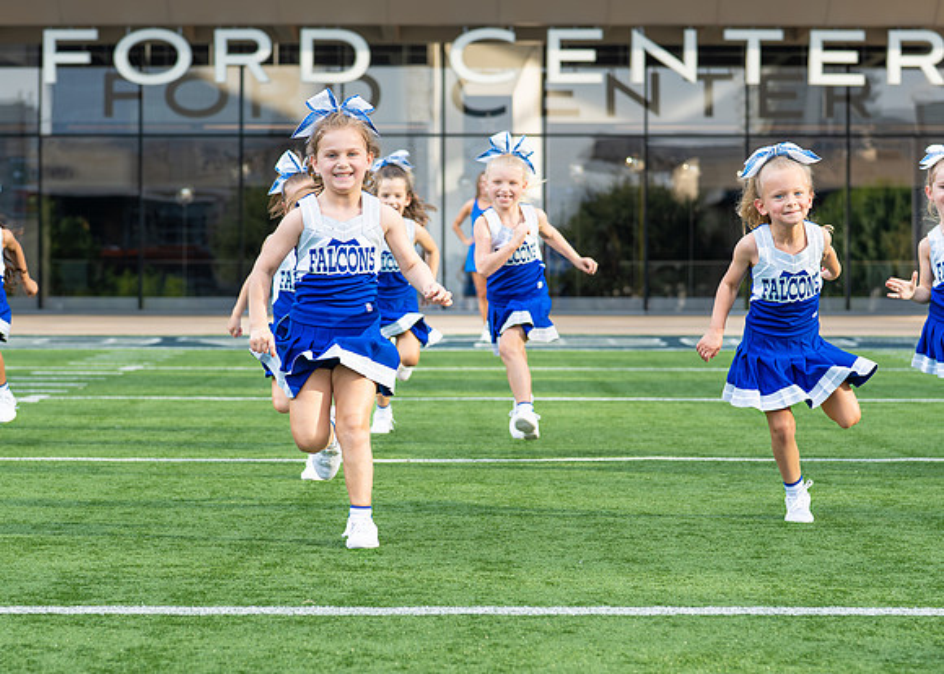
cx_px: 414
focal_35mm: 107
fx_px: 2859
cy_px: 334
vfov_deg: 13.4
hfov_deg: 18.7
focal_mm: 50
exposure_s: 1/1000
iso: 125
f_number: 2.8
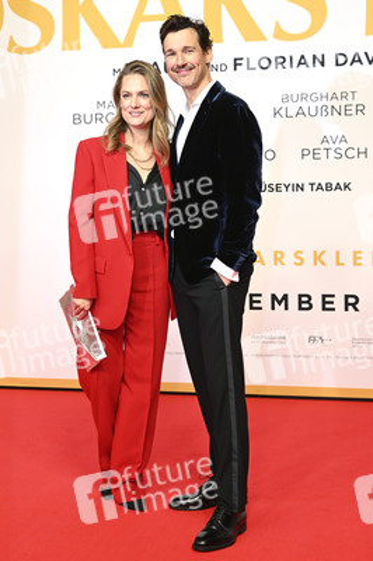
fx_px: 872
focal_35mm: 56
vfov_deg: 35.7
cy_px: 280
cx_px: 186
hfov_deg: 24.2
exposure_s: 1/125
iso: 640
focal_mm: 56
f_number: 5
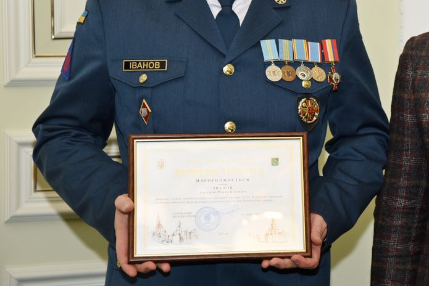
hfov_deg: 13.5
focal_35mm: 151
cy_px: 43
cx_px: 368
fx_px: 1800
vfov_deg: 9.1
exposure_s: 1/200
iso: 800
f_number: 4
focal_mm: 75
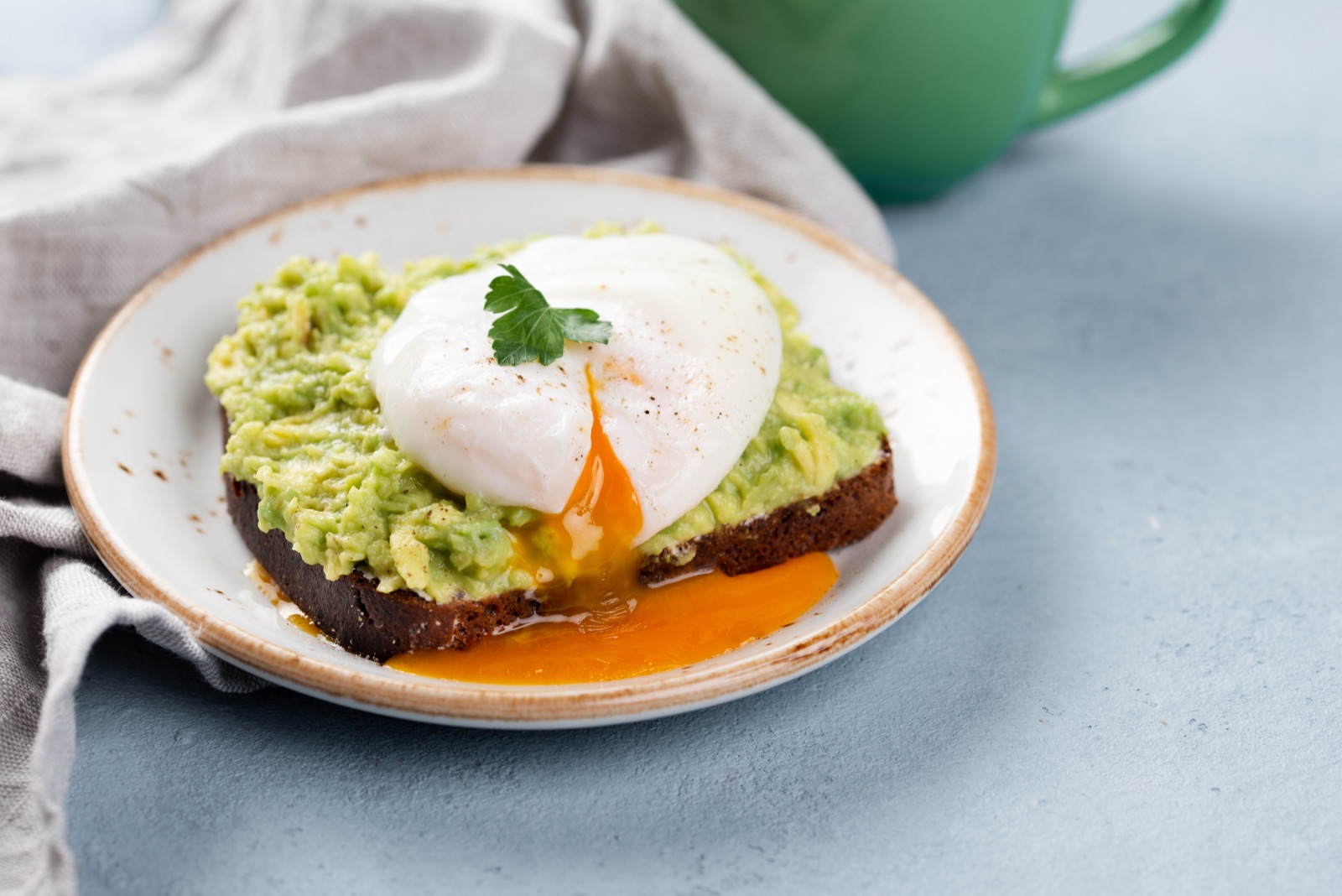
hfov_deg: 19.4
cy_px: 448
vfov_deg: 13.1
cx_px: 671
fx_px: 3915
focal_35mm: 105
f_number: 8
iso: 100
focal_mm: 105
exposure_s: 1/100
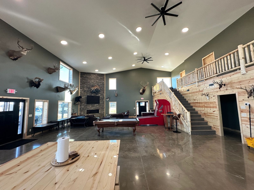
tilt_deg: +5.4
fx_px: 103
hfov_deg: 102.1
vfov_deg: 85.7
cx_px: 127
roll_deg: +1.0
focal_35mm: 14
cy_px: 95
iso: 160
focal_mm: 2.22
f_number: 2.2
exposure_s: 1/120
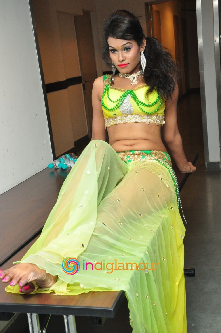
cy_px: 166
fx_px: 485
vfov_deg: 37.9
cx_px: 110
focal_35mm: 52
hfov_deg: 25.7
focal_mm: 35
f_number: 10
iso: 1600
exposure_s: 1/125
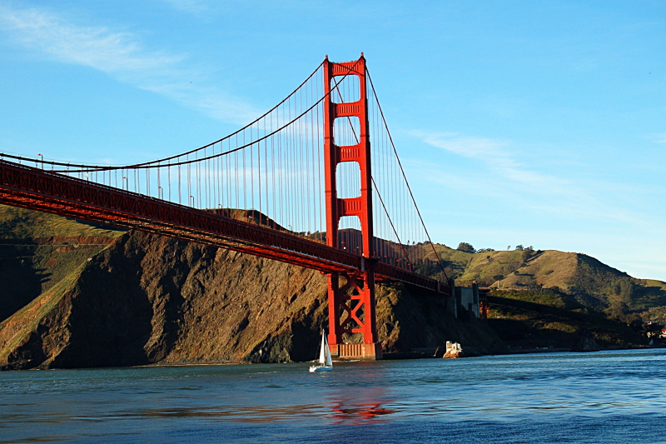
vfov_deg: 16.5
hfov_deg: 24.6
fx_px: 1526
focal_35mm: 82
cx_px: 333
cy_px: 222
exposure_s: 1/320
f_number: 10
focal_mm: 55
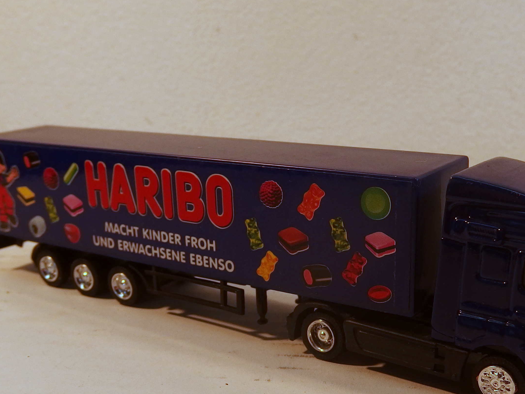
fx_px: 728
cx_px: 287
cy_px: 288
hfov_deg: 39.6
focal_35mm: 48
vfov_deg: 29.9
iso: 100
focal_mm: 4.7
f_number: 2.8
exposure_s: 1/400
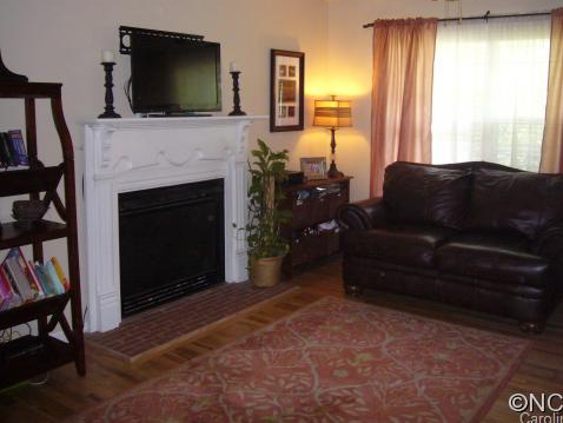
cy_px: 173
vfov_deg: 41.7
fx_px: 553
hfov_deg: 53.8
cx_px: 313
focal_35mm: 34
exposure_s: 1/30
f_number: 2.8
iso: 200
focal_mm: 4.6
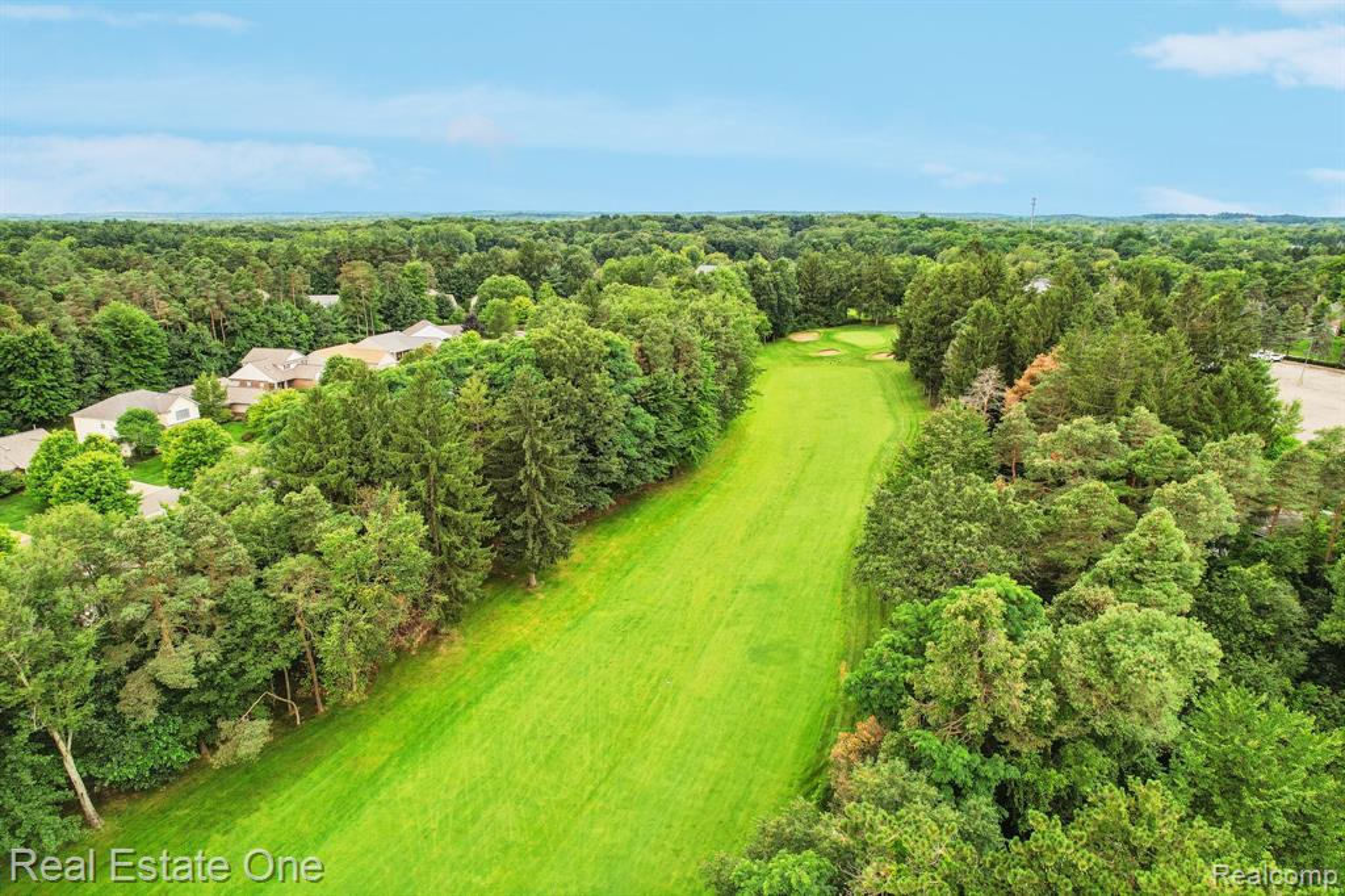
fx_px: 822
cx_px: 672
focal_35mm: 22
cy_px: 448
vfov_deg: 57.2
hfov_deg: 78.6
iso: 100
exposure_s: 1/1000
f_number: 2.8
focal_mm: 8.4
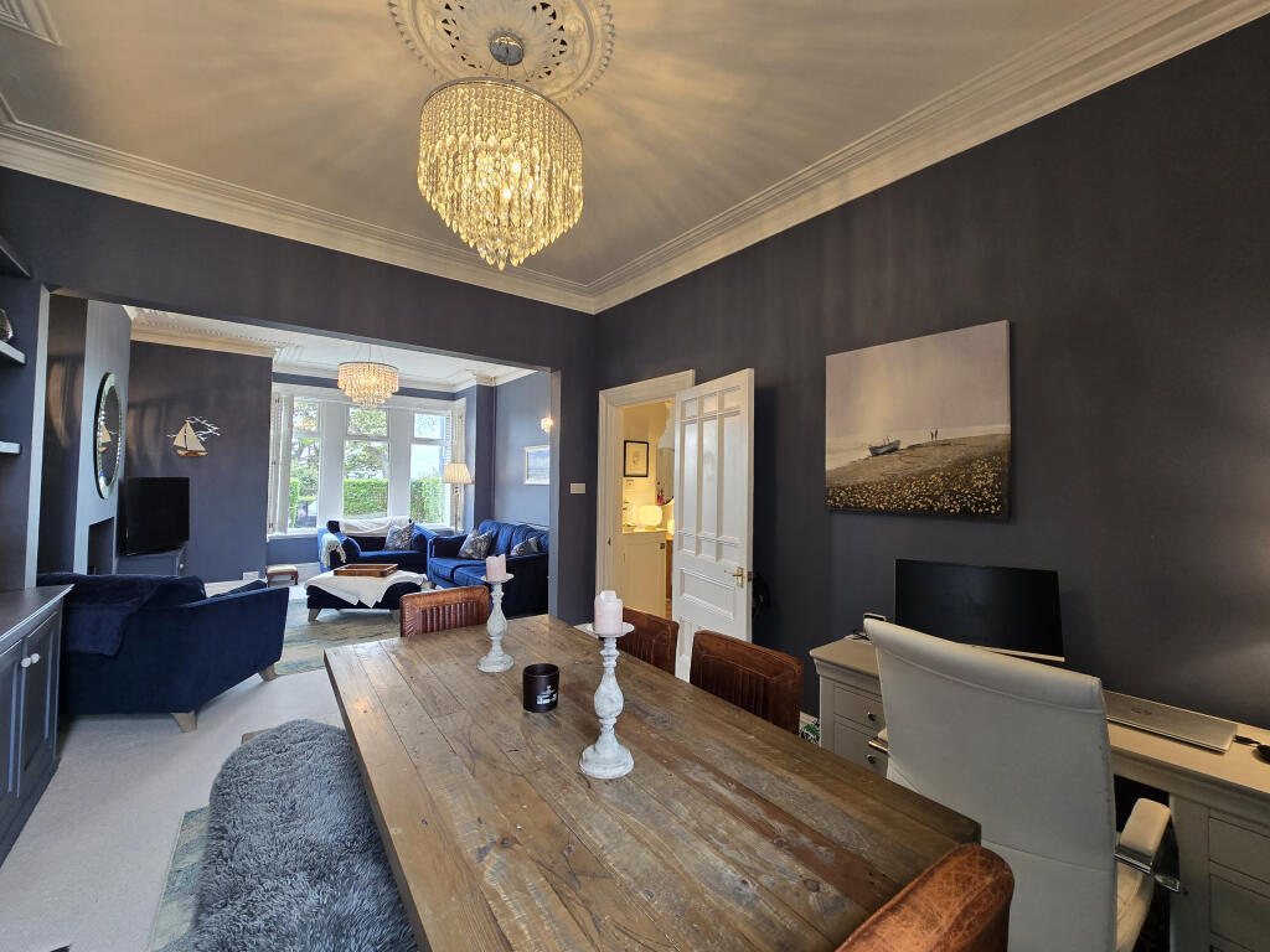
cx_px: 635
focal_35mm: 13
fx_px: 477
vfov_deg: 89.9
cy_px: 476
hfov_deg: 106.2
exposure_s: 1/50
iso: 160
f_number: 2.2
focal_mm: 2.2
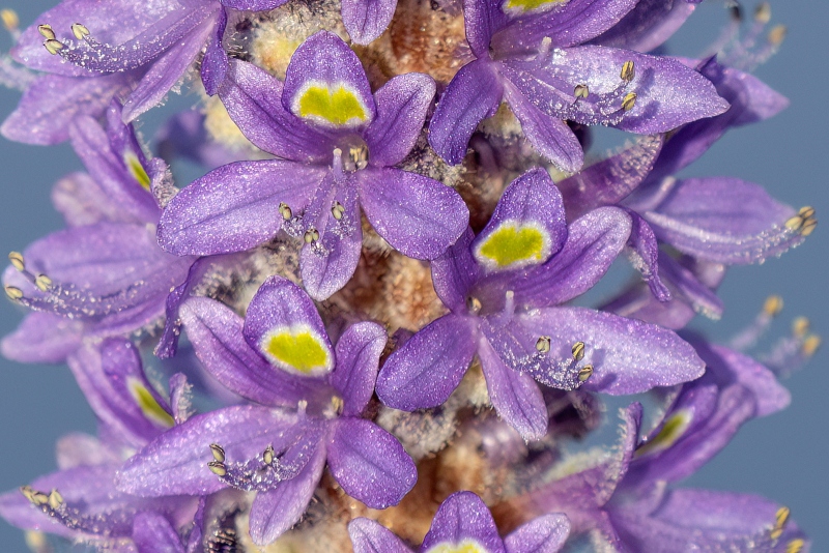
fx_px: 13821
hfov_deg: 3.4
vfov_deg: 2.3
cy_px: 276
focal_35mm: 600
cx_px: 414
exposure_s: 1/1000
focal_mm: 400
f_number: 9
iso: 1000
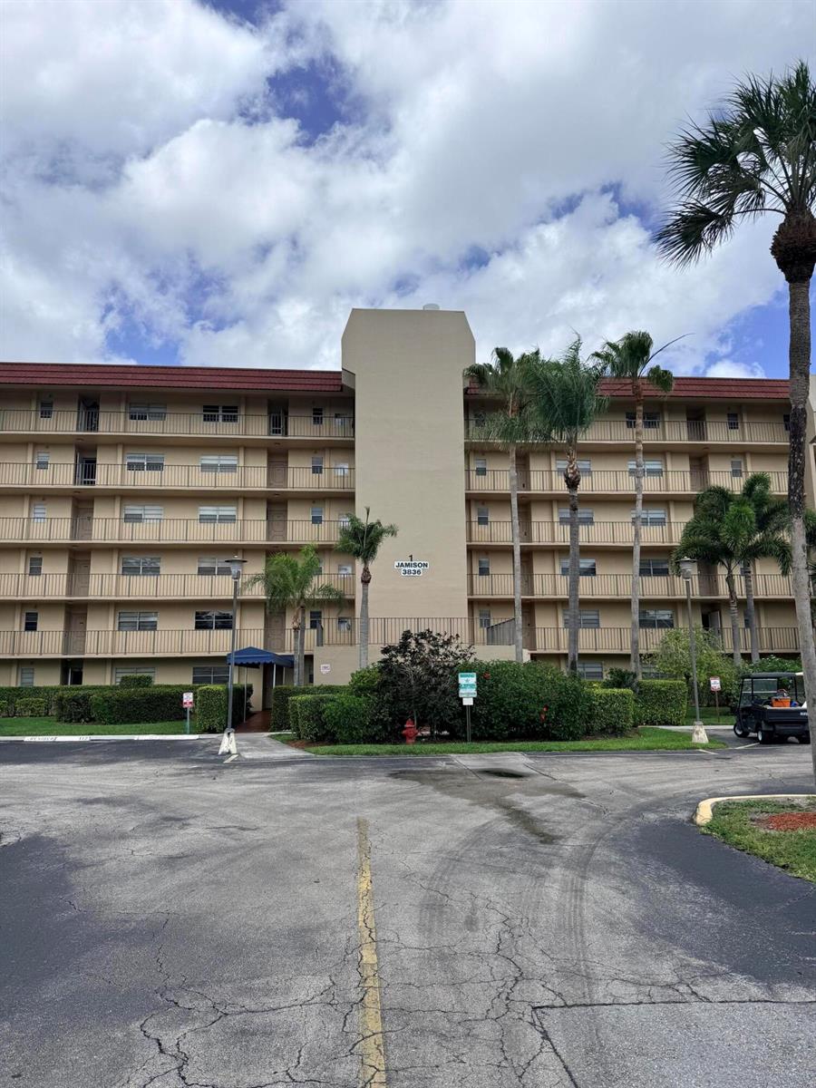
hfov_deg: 56.8
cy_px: 544
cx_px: 408
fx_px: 754
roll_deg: +1.0
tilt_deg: +10.2
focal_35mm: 24
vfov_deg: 71.6
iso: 80
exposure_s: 1/7353
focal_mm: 6.76
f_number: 1.78
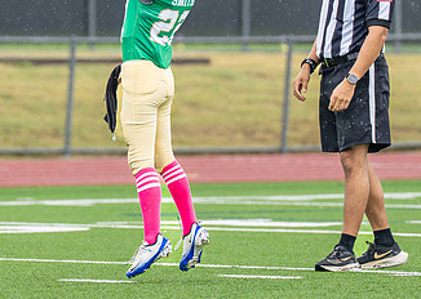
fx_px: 8144
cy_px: 121
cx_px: 156
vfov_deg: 2.1
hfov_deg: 3.0
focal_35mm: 682
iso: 320
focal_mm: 200
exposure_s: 1/1000
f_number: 2.8
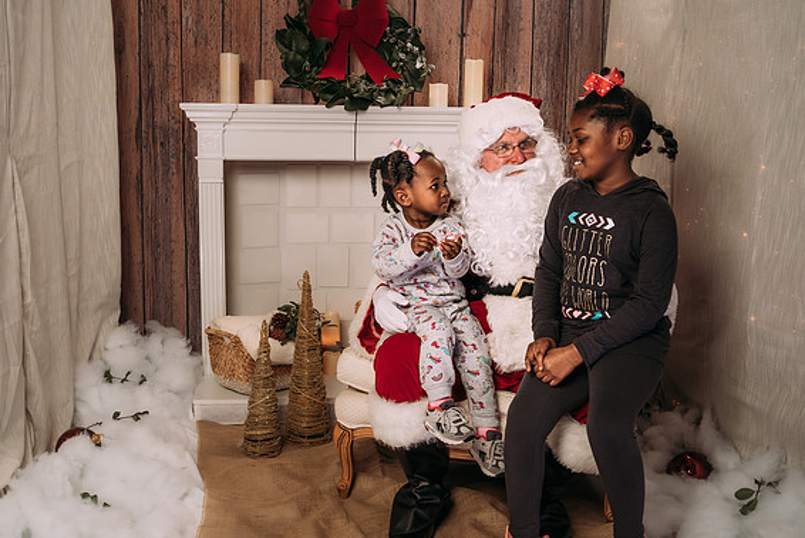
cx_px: 387
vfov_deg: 33.4
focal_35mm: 40
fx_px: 895
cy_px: 271
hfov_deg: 48.4
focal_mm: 35
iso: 100
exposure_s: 1/100
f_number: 6.3
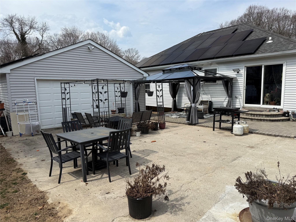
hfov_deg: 71.6
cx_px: 148
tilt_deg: -6.2
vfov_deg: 56.8
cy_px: 111
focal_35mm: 24
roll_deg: +1.0
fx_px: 205
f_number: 1.78
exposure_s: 1/5714
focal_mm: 6.76
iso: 80
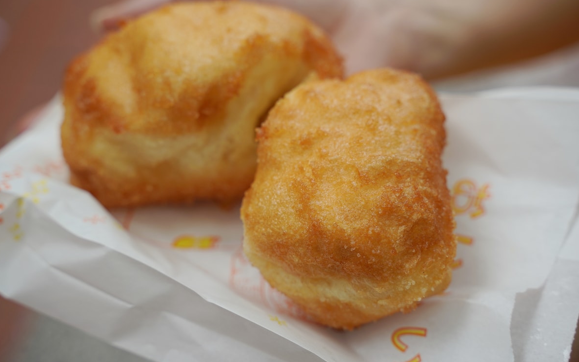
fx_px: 1073
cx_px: 290
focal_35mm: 68
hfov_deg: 30.2
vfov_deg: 19.1
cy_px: 176
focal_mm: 66
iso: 100
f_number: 4.5
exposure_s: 1/100
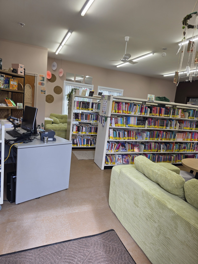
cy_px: 132
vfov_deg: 73.9
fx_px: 175
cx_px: 99
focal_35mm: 23
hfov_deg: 58.9
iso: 32
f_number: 1.7
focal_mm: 6.3
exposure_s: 1/120
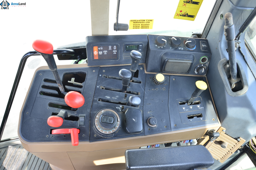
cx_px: 128
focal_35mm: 27
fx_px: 192
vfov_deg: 47.7
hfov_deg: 67.5
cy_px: 85
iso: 125
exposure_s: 1/30
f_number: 6.3
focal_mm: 18
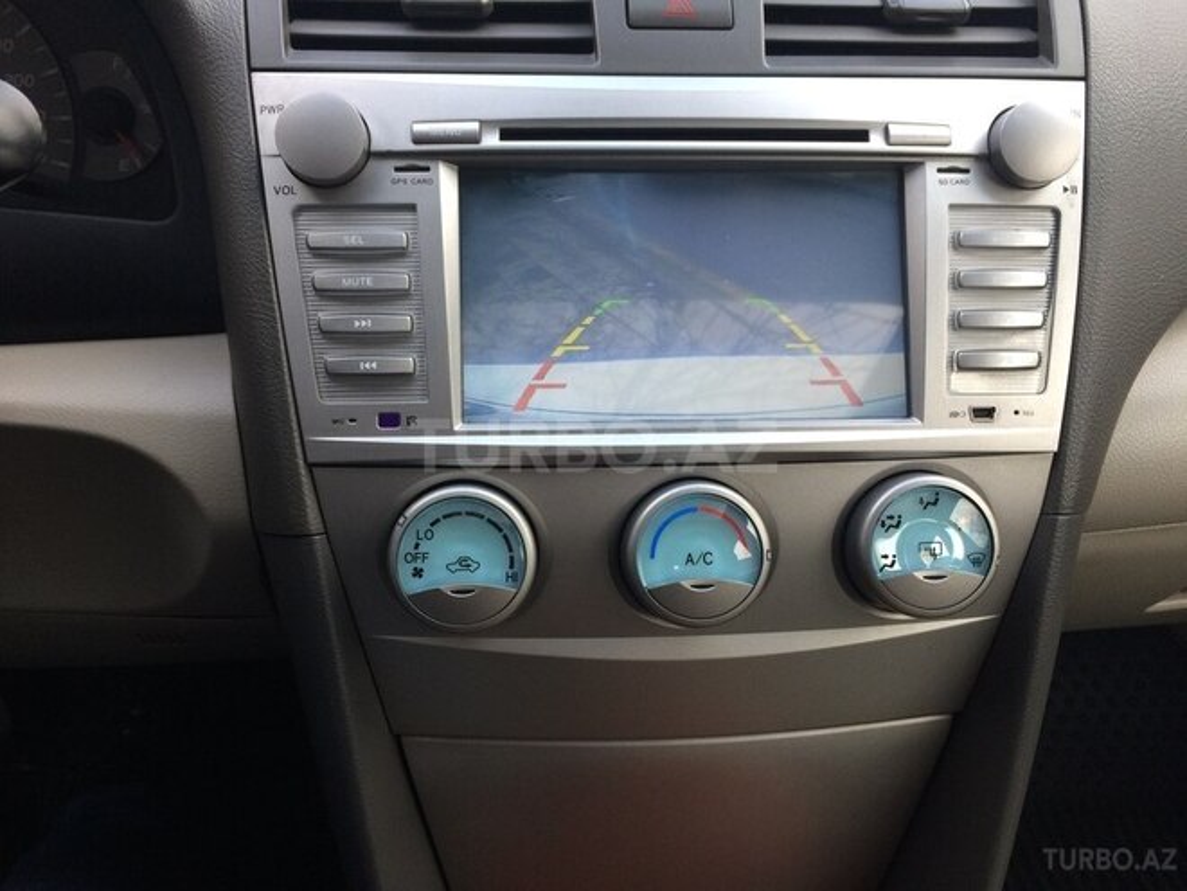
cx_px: 594
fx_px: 994
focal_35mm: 29
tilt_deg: -29.9
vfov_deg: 48.2
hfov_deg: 61.7
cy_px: 446
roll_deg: -2.5
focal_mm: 4.15
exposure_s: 1/100
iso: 64
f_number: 2.2
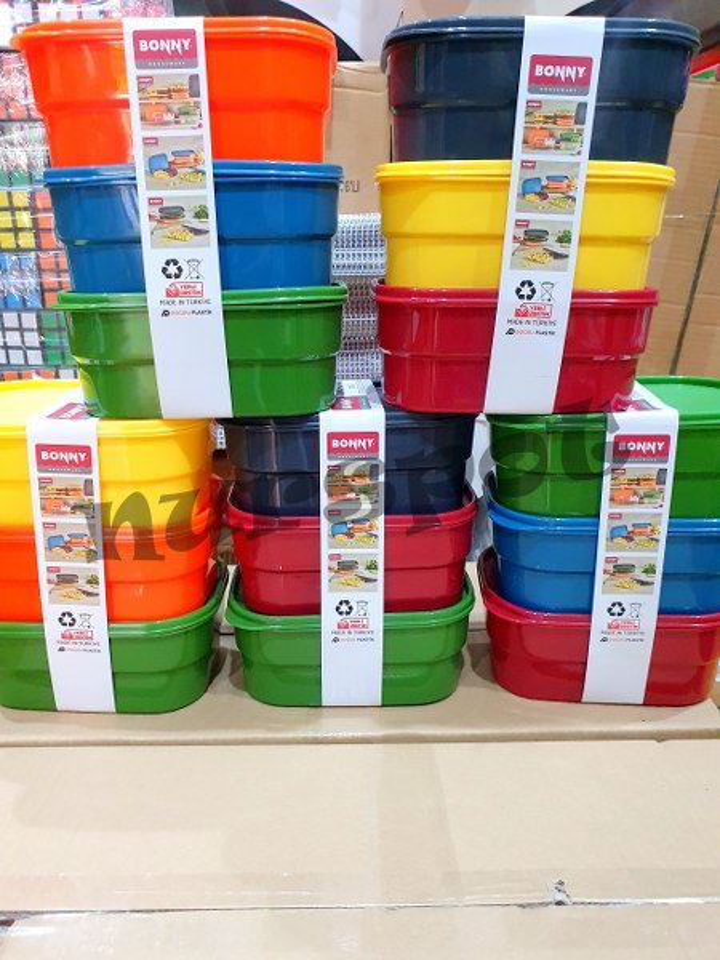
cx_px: 360
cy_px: 480
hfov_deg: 53.1
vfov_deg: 67.3
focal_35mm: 26
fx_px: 721
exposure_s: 1/50
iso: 640
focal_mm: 4.32
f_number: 2.4
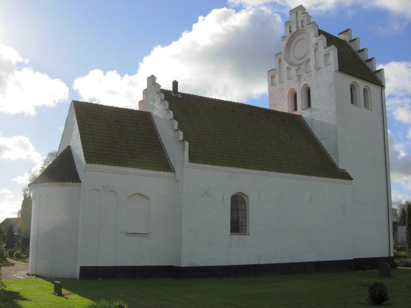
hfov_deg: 51.4
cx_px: 206
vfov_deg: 39.7
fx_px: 427
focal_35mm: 36
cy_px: 154
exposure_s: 1/443
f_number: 6.1
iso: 50
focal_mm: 7.5
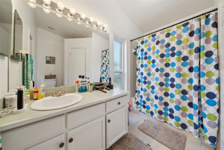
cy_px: 75
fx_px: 75
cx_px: 112
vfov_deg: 90.0
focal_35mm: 12
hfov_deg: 112.6
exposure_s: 1/50
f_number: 8
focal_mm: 12
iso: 320
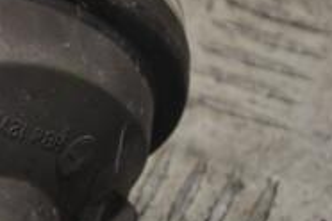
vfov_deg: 5.2
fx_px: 2449
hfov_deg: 7.6
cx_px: -180
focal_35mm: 266
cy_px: 144
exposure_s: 1/80
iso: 400
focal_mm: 55
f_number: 5.6
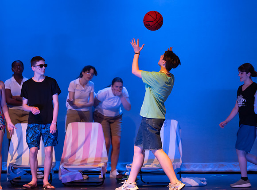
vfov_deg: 6.6
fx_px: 1633
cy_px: 67
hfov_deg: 9.0
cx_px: 148
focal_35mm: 221
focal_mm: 160
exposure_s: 1/320
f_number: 2.8
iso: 1800
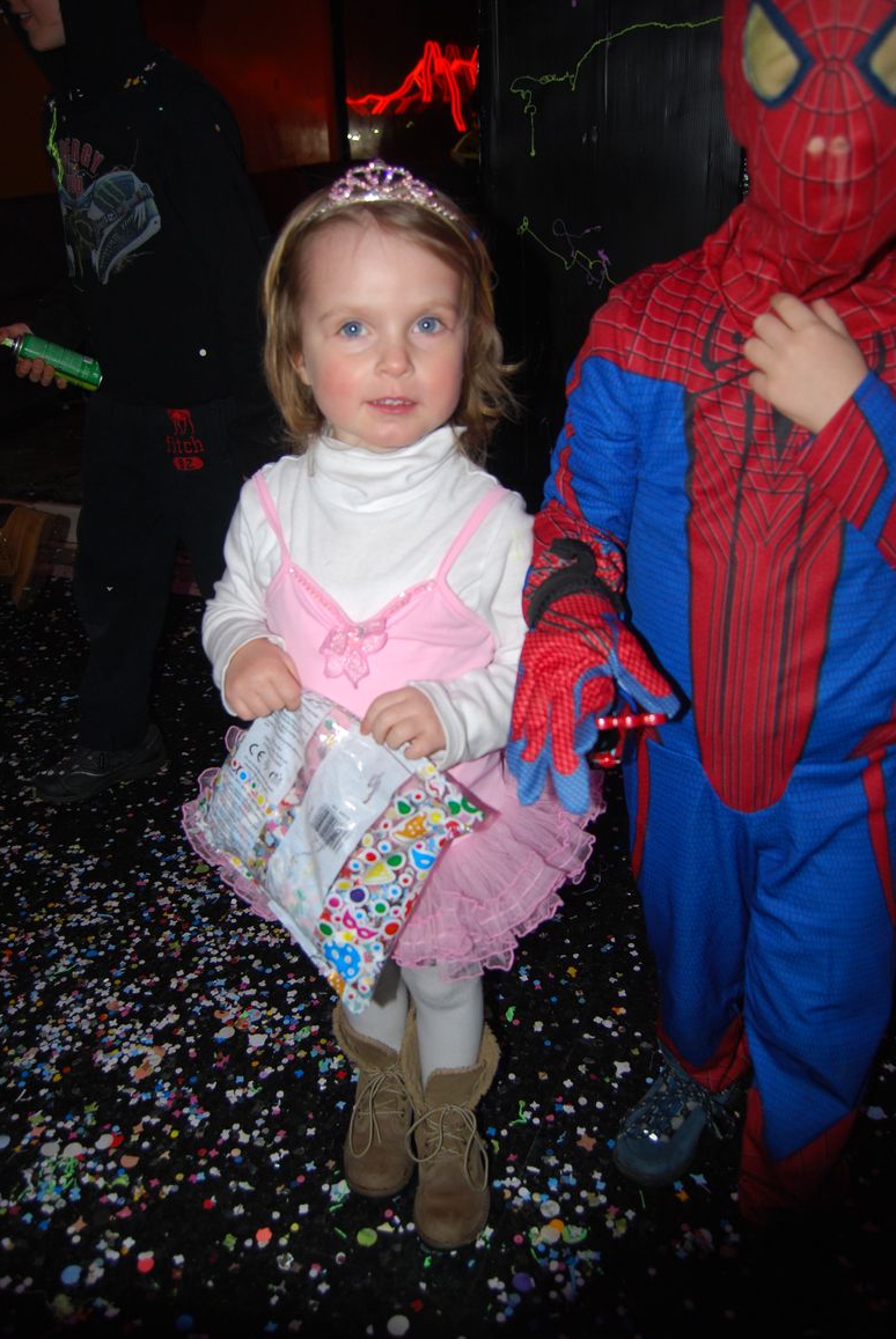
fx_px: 1043
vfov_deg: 65.4
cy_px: 667
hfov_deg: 46.5
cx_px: 444
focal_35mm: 28
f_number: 3.5
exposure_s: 1/60
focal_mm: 18
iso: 200
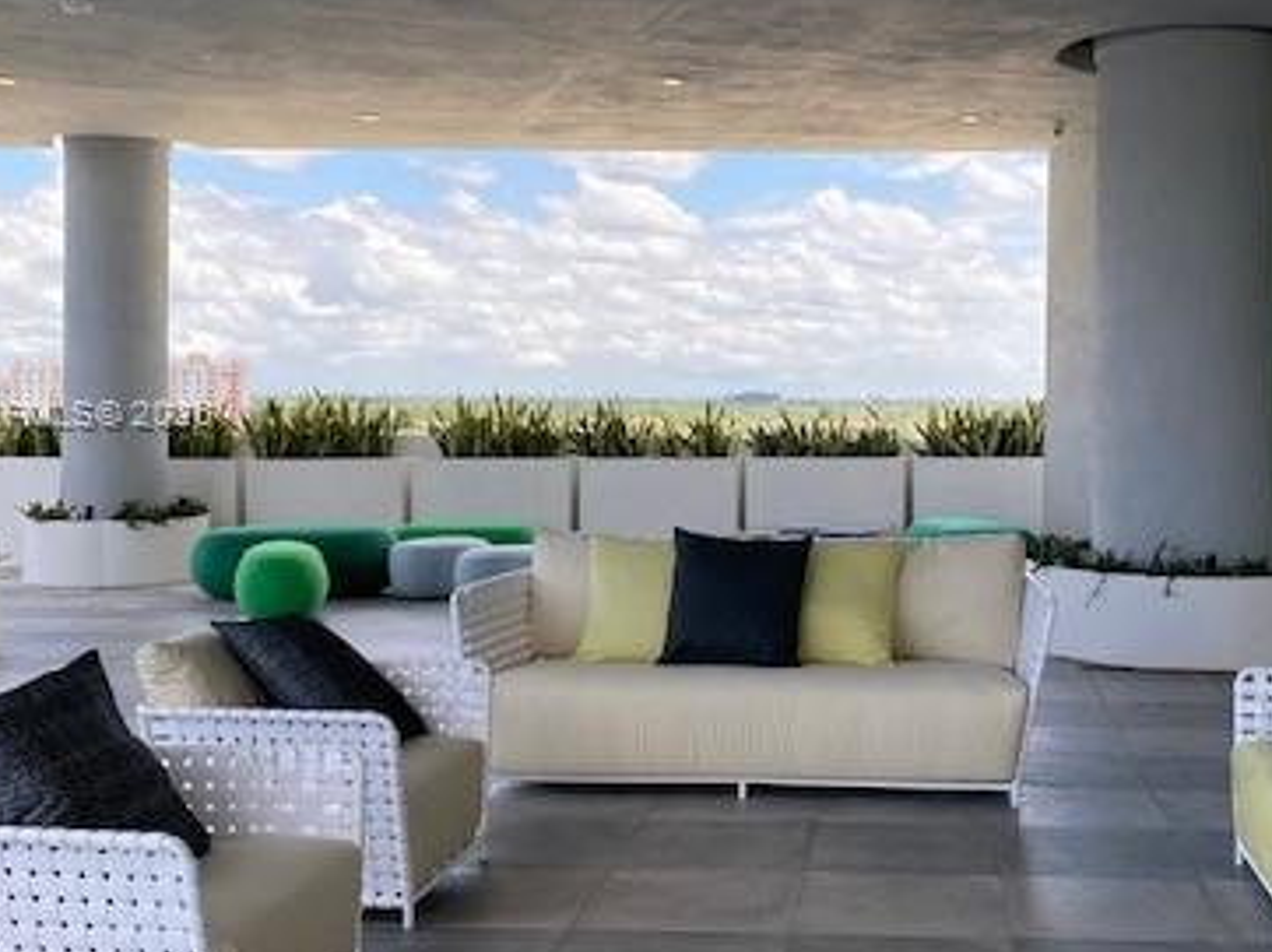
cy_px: 415
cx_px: 857
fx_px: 1689
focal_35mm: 46
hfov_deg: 40.7
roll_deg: -1.1
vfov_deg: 31.4
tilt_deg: -0.5
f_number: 1.8
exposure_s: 1/767
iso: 32
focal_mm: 4.25
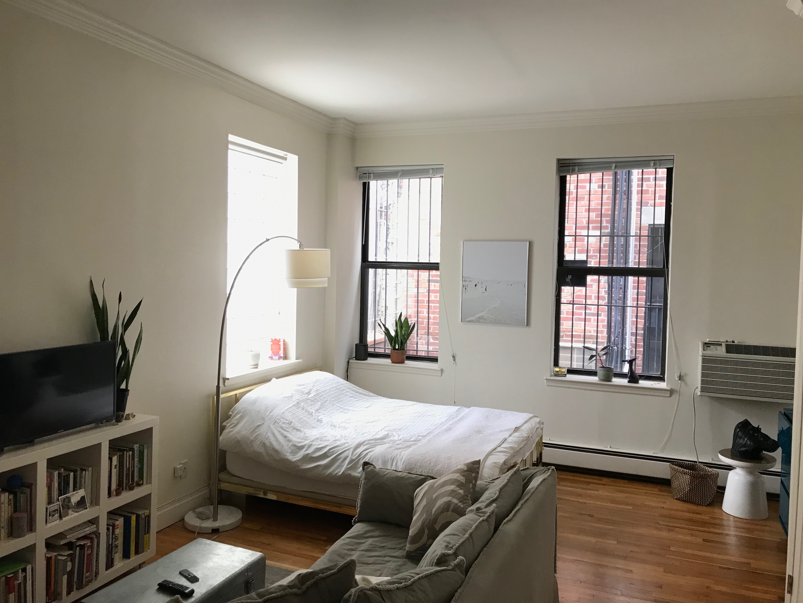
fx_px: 650
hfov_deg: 63.4
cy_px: 302
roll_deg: -1.0
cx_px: 402
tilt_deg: -1.9
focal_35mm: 28
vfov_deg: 49.7
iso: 32
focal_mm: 3.99
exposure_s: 1/24
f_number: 1.8
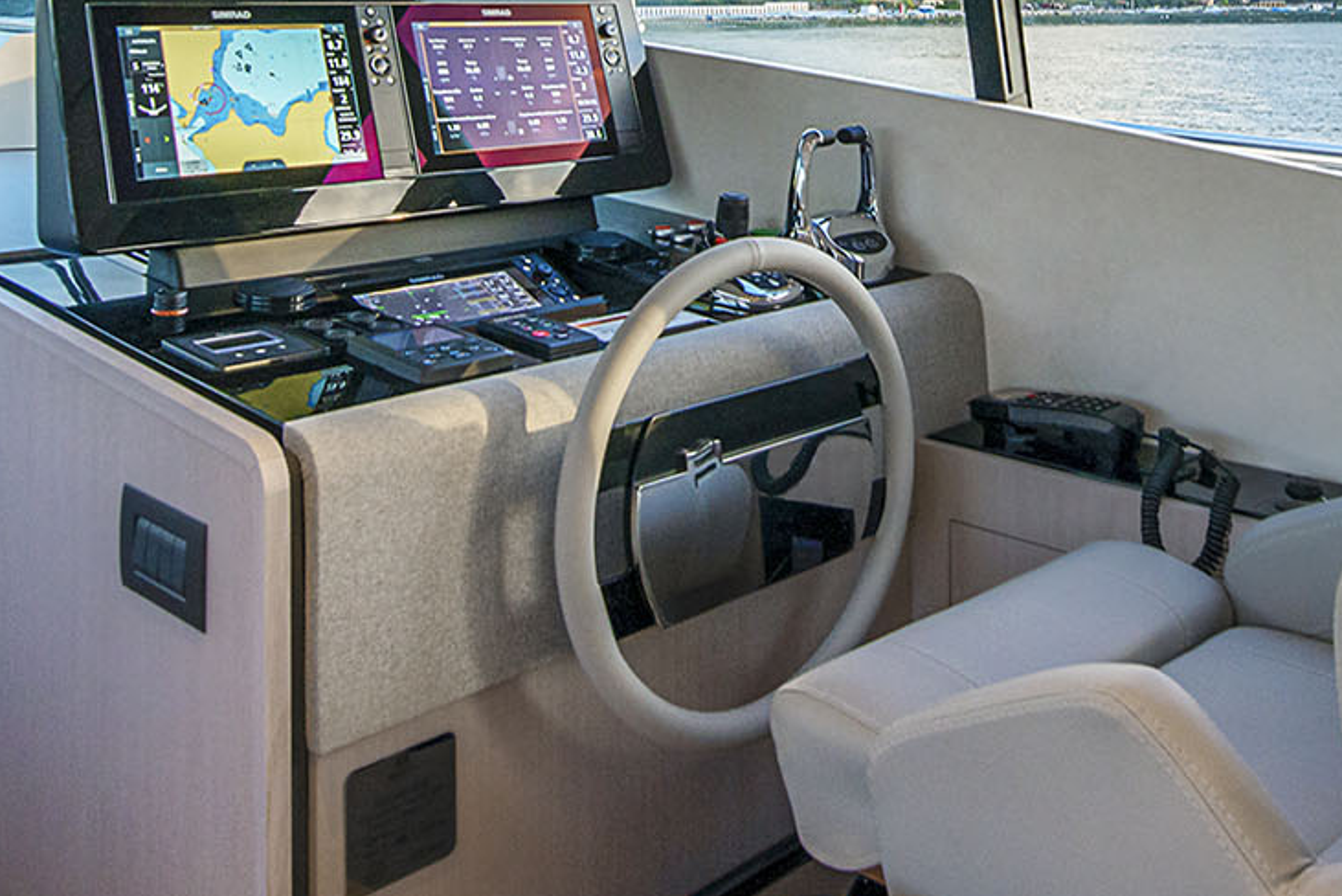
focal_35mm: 42
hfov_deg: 45.9
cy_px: -55
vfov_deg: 29.3
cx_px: 861
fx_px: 1566
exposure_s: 1/60
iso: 800
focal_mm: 15
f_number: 9
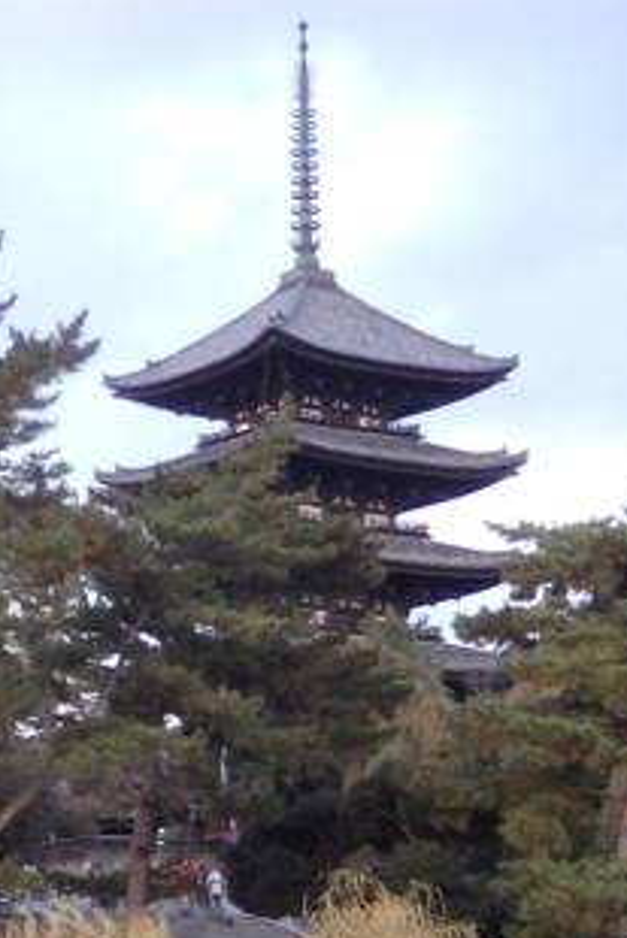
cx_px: 236
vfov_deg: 15.6
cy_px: 1077
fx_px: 3314
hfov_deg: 10.8
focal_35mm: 127
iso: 250
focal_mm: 6.6
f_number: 3.6
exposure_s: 1/40
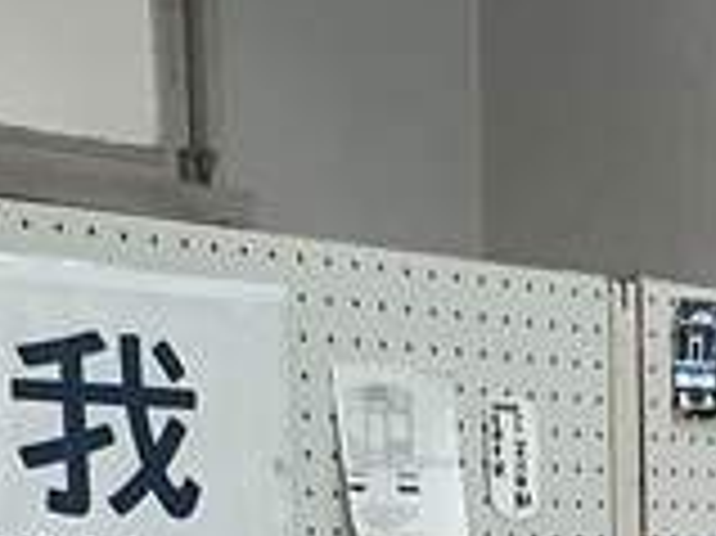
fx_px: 3038
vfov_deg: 9.4
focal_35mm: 147
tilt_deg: -10.6
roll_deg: +0.4
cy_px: 1090
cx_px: 761
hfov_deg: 13.2
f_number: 1.8
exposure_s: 1/100
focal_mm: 3
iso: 50
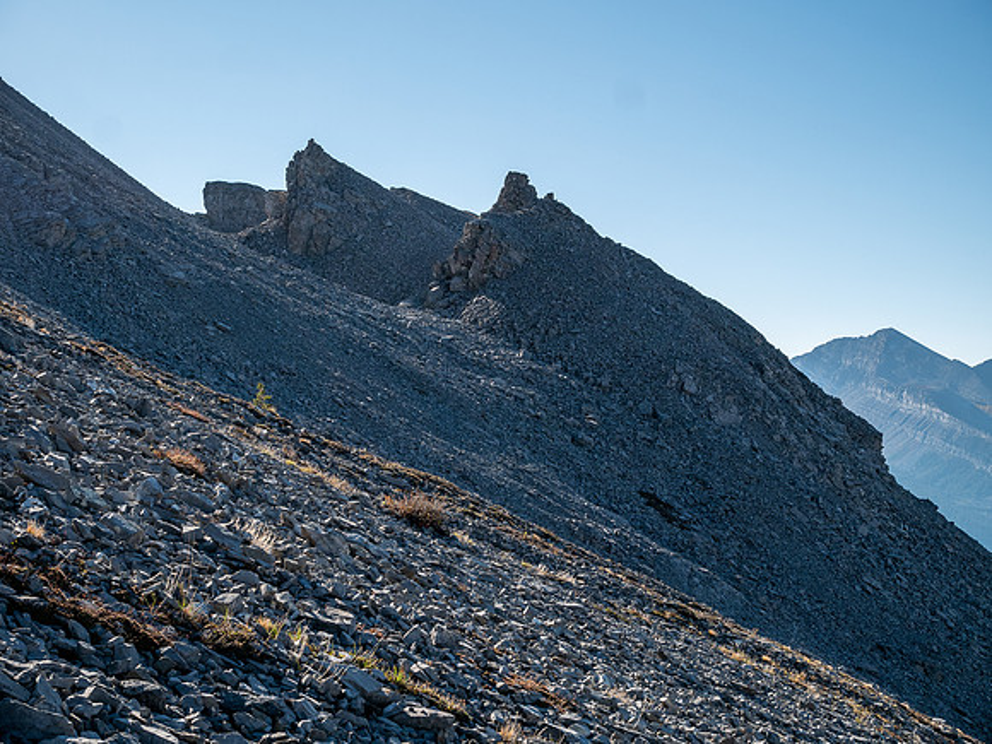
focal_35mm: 64
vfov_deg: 22.9
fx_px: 1834
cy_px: 372
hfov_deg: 30.3
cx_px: 496
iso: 200
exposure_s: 1/320
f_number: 8
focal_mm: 32
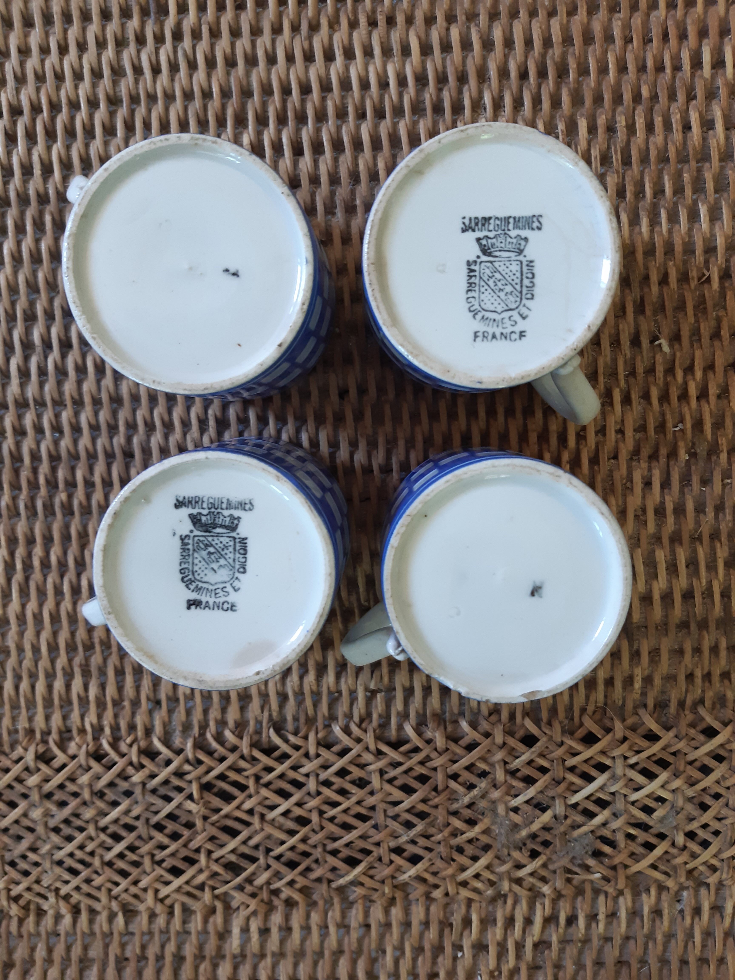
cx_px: 368
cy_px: 490
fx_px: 736
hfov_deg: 53.1
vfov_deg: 67.3
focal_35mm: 26
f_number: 1.7
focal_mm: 3.92
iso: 125
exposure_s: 1/50
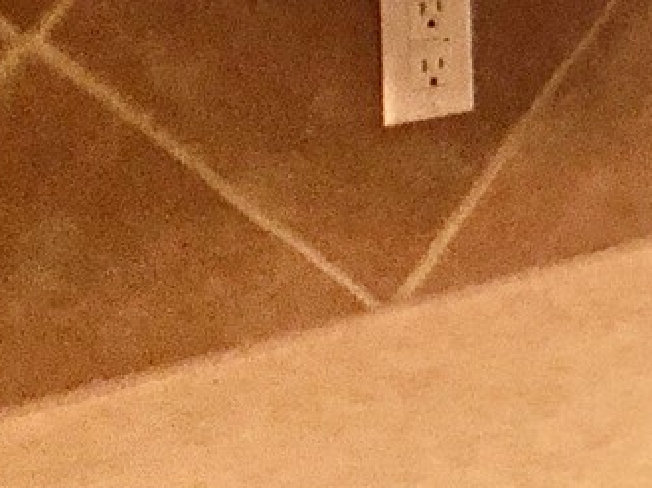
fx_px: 3275
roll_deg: +0.1
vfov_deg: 8.3
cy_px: -253
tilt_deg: -1.4
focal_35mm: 174
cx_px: 1745
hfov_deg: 9.6
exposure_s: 1/24
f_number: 1.8
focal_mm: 4
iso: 40
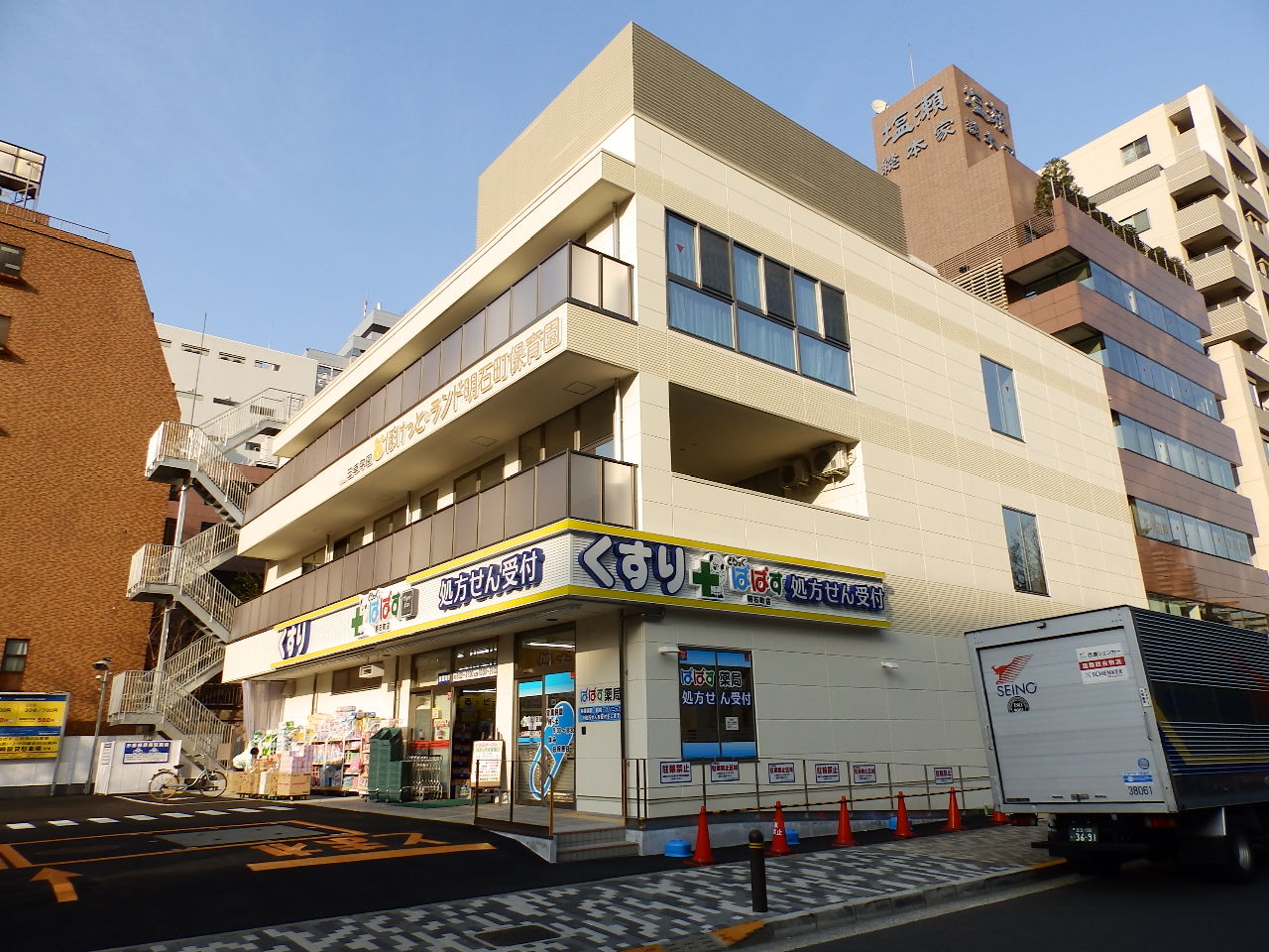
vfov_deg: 61.1
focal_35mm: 22
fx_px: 807
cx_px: 634
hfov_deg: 76.4
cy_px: 476
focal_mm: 4
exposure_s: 1/320
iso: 80
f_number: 4.5
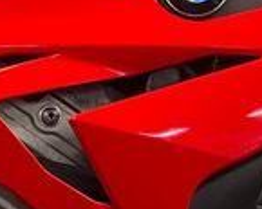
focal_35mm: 112
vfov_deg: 13.7
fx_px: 868
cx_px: -251
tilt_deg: -3.9
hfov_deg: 14.4
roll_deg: +0.0
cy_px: 157
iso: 250
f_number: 1.6
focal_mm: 5.1
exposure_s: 1/50
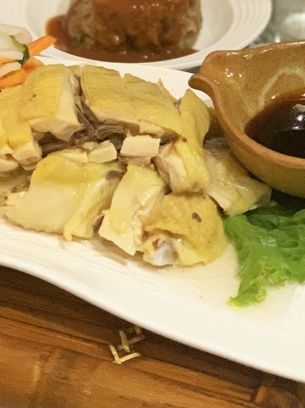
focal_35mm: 114
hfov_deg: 13.0
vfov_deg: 17.2
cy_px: 90
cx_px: 91
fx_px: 1340
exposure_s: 1/40
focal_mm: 6
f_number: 2.4
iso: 500
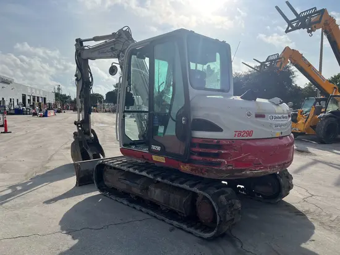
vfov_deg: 53.1
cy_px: 128
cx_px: 170
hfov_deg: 67.3
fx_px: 255
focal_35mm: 26
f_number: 1.6
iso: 50
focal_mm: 5.1
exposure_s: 1/6897
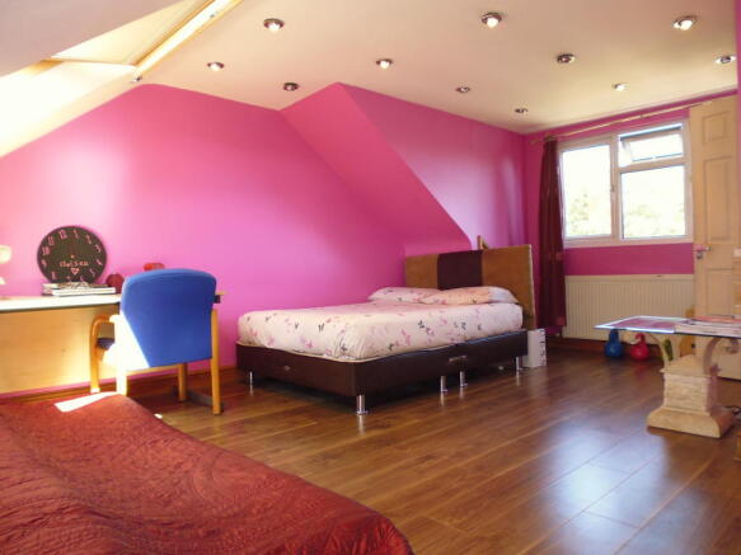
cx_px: 370
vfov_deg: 56.8
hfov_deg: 71.6
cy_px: 278
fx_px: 514
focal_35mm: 24
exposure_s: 1/60
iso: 200
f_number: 2.8
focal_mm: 4.3
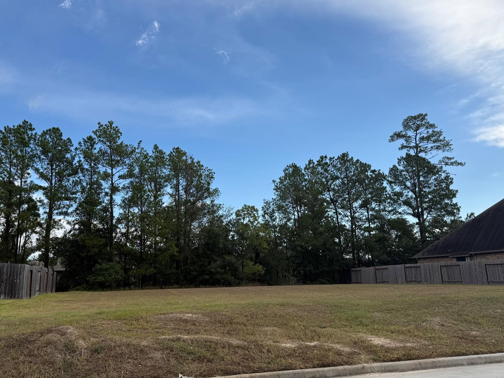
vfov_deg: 48.2
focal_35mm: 29
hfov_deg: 61.5
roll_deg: +1.7
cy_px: 185
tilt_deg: +12.7
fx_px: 422
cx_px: 224
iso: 80
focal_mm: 6.76
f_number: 1.78
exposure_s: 1/3953
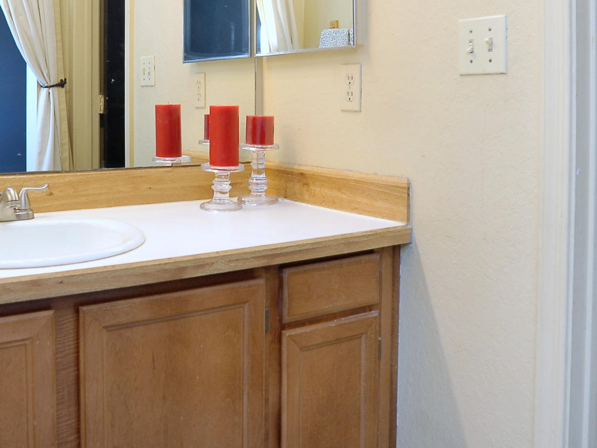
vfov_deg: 35.5
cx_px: 221
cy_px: 84
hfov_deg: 47.4
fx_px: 673
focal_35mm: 39
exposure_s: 1/30
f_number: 7.1
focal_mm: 18
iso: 640
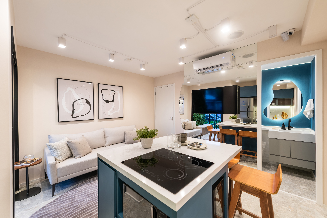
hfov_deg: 104.2
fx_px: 127
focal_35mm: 14
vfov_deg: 81.3
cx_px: 164
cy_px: 109
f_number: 6.3
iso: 100
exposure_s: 1/2.5
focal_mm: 14
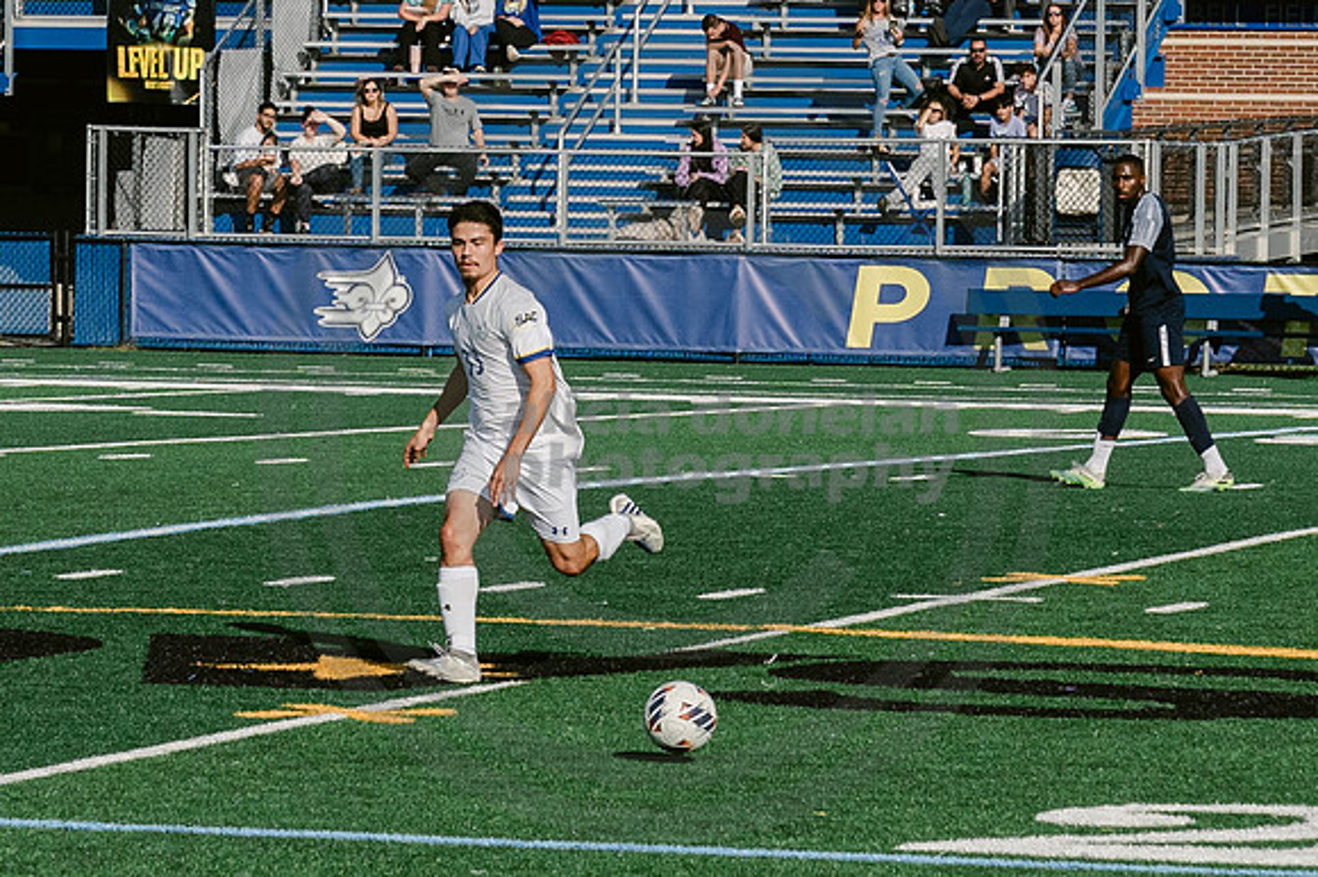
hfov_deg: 8.2
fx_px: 9159
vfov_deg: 5.5
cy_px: 413
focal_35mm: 250
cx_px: 414
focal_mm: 70
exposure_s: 1/5000
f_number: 5.6
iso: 640
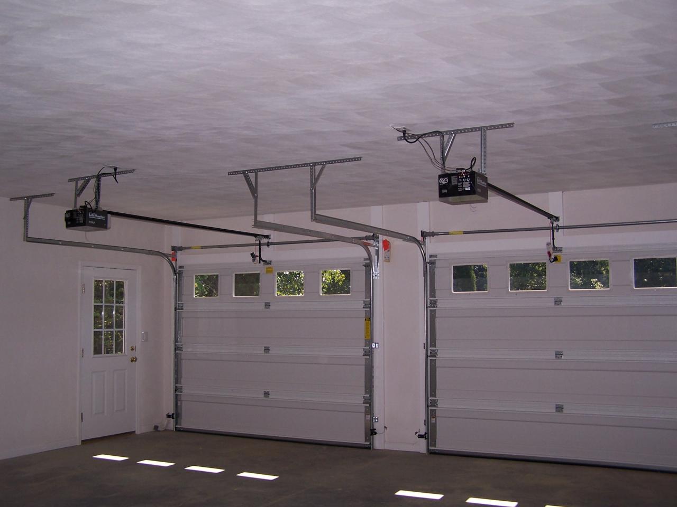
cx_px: 338
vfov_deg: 37.7
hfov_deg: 49.0
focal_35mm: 38
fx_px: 743
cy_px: 254
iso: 80
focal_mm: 6.3
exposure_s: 1/500
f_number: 2.8
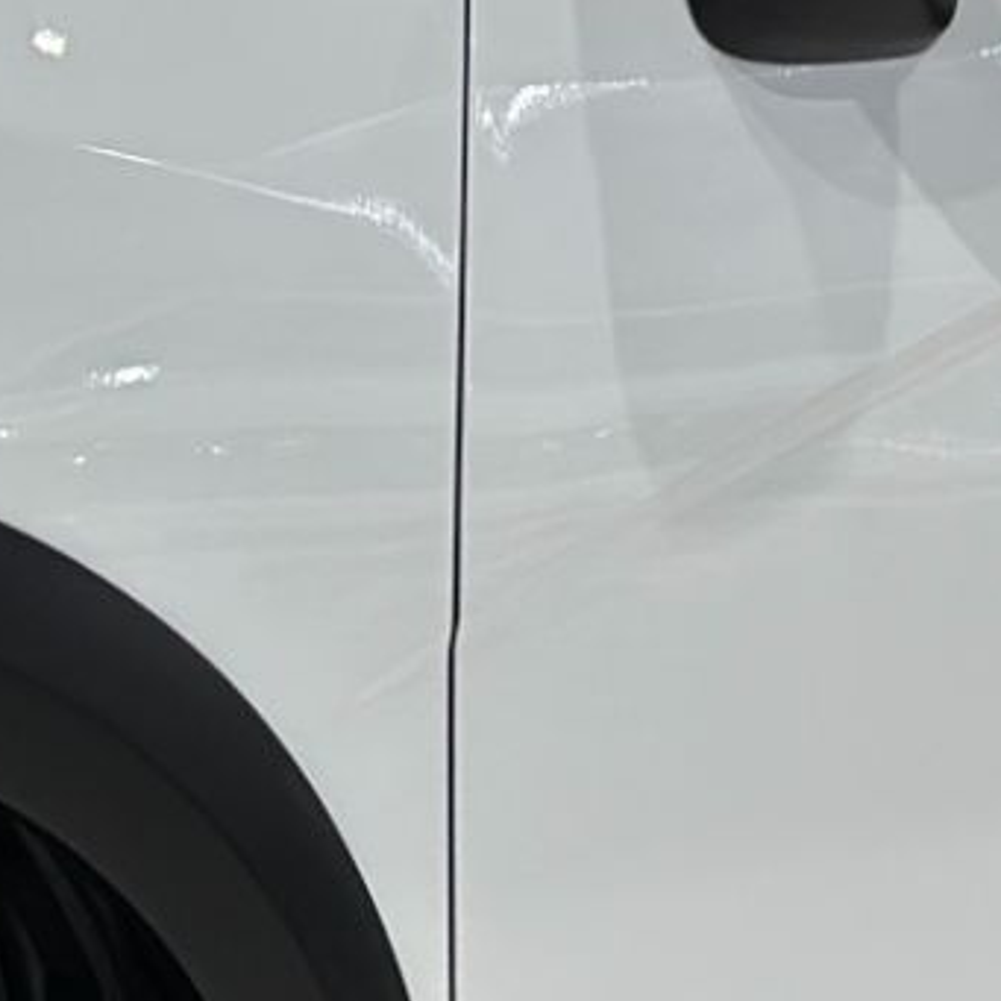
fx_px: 7819
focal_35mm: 239
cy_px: 743
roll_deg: -1.3
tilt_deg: -10.1
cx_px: -983
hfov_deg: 7.1
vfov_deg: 7.3
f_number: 1.78
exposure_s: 1/120
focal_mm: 6.86
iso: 100
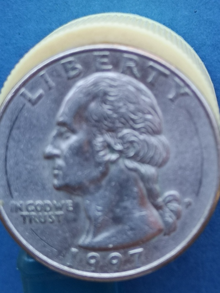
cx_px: 110
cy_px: 146
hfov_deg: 13.0
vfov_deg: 17.3
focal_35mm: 114
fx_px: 967
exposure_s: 1/216
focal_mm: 5.58
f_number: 1.8
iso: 50
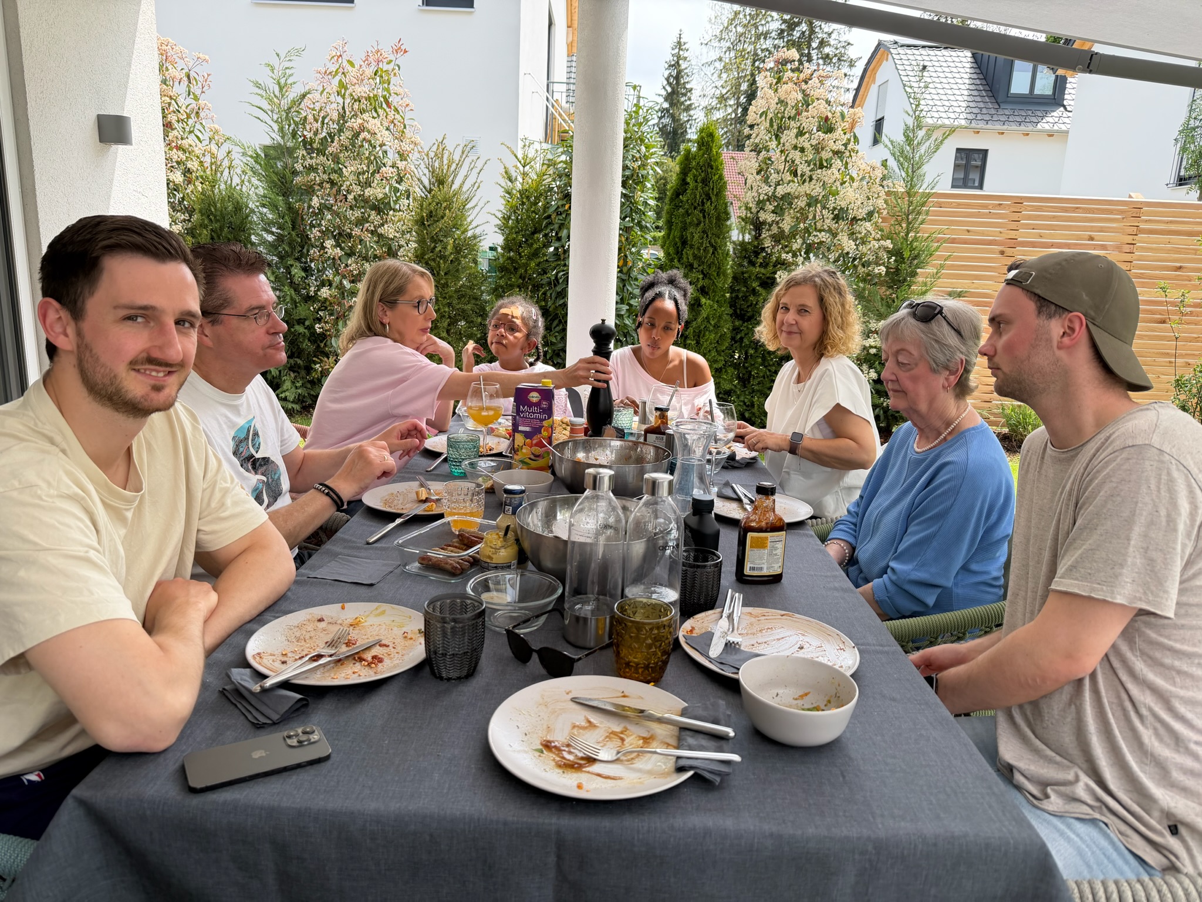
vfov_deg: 56.8
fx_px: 833
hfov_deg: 71.6
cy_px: 451
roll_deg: -2.9
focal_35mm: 24
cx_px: 601
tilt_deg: -13.5
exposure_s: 1/822
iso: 100
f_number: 1.78
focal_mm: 6.76
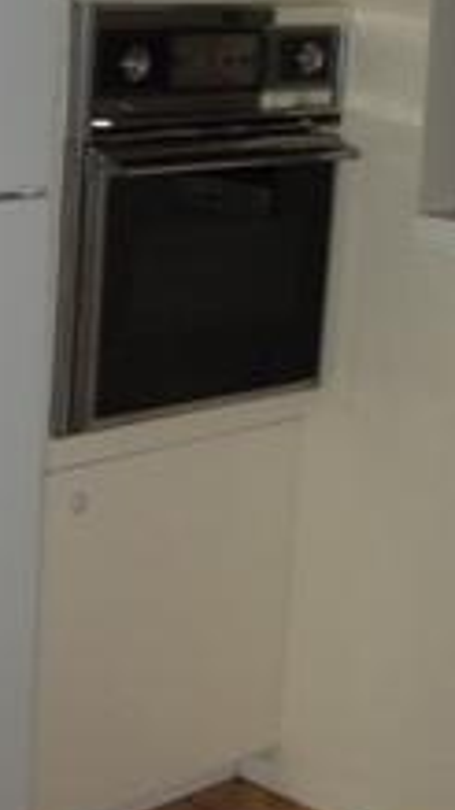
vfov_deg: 24.5
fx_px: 1847
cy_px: 215
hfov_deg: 13.5
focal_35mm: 86
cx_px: -148
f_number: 3.1
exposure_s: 1/30
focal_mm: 6.5
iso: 160
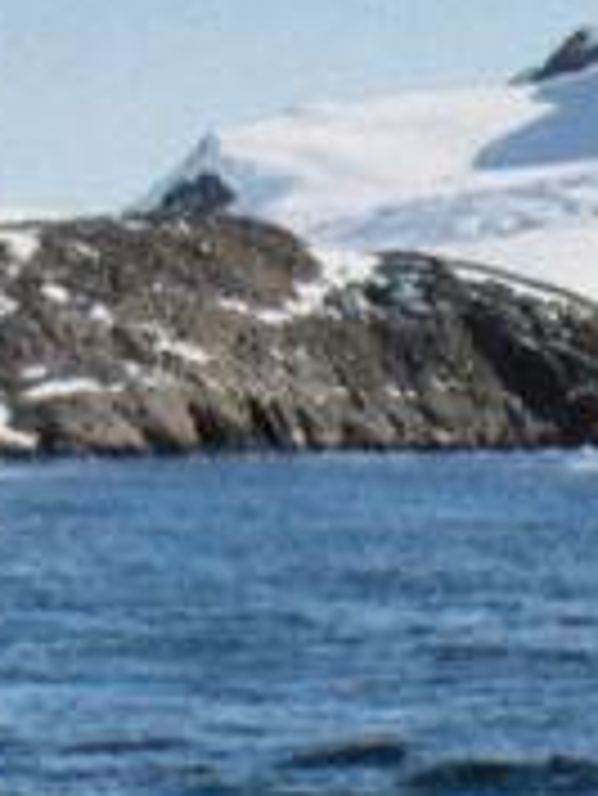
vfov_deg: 10.2
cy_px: 953
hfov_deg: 7.5
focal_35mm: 190
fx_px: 4371
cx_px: 1174
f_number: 7.1
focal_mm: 35
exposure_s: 1/640
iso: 500
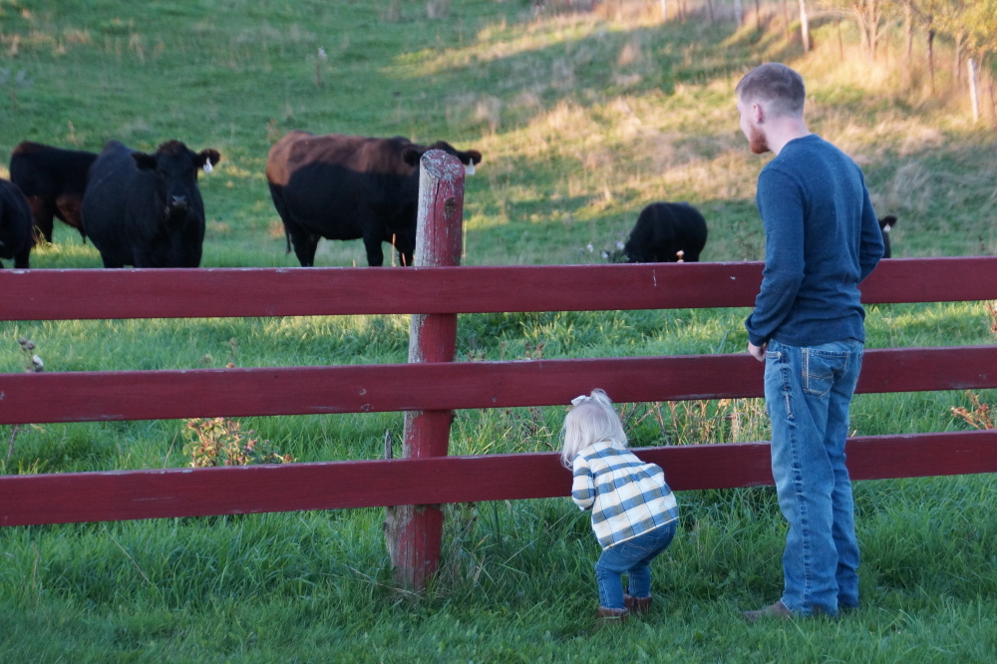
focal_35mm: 90
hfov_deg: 22.6
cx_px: 498
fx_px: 2492
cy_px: 332
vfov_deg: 15.2
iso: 1000
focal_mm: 60
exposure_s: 1/100
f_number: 5
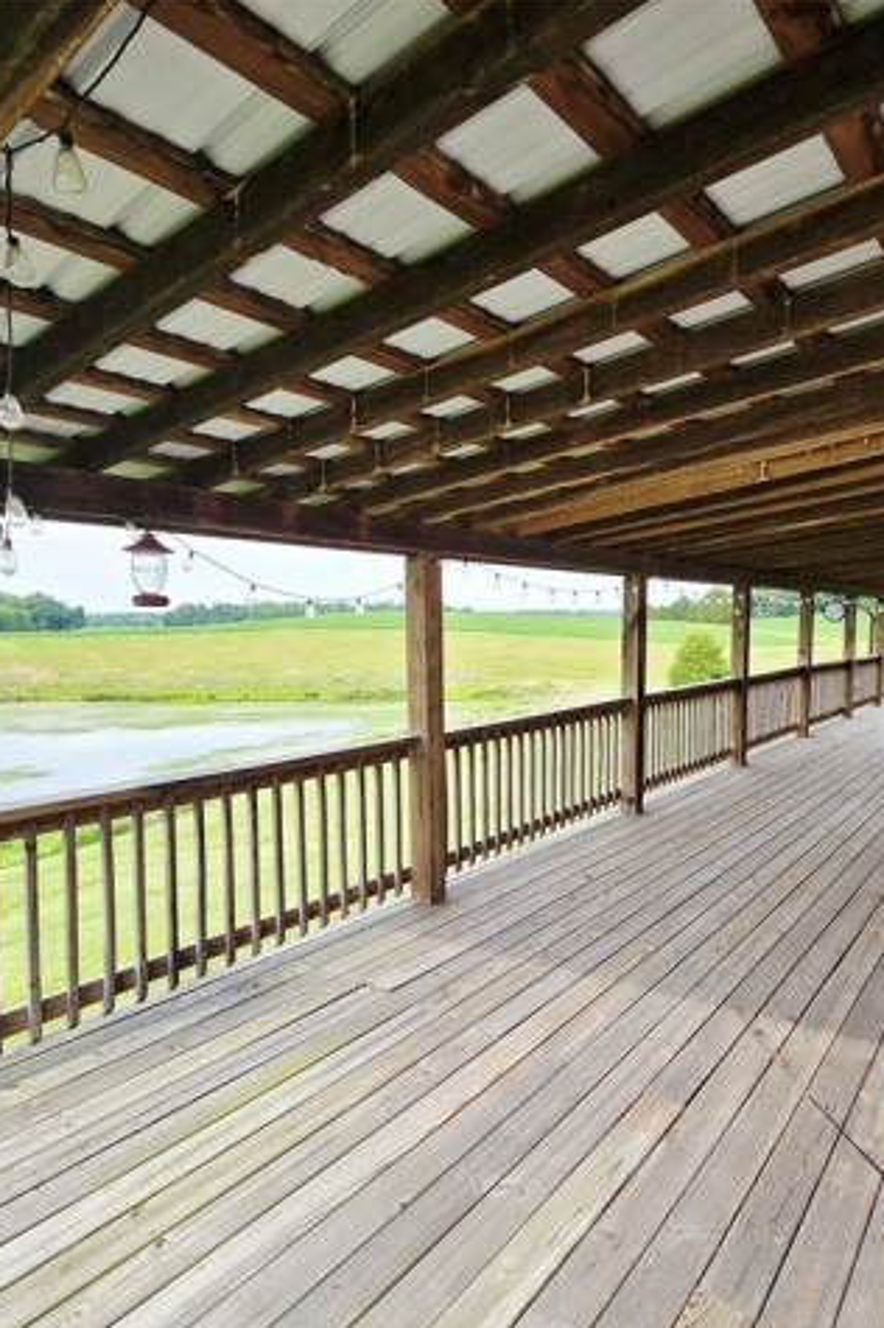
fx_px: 701
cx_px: 499
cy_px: 691
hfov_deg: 64.2
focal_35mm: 19
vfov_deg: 86.9
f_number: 2.2
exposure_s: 1/667
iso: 50
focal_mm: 2.2
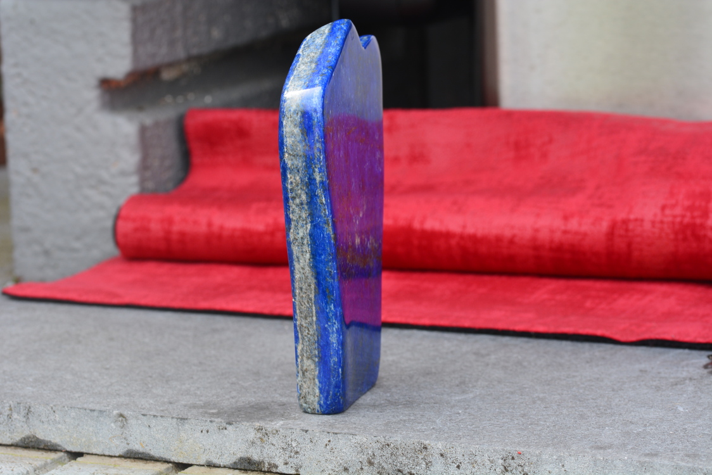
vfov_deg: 8.7
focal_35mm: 158
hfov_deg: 13.0
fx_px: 3116
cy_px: 238
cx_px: 356
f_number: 10
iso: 200
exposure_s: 1/60
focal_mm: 105
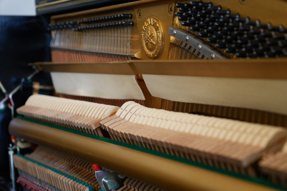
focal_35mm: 75
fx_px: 594
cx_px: 145
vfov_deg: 18.3
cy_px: 95
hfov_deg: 27.2
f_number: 2.8
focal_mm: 49
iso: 2000
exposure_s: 1/160
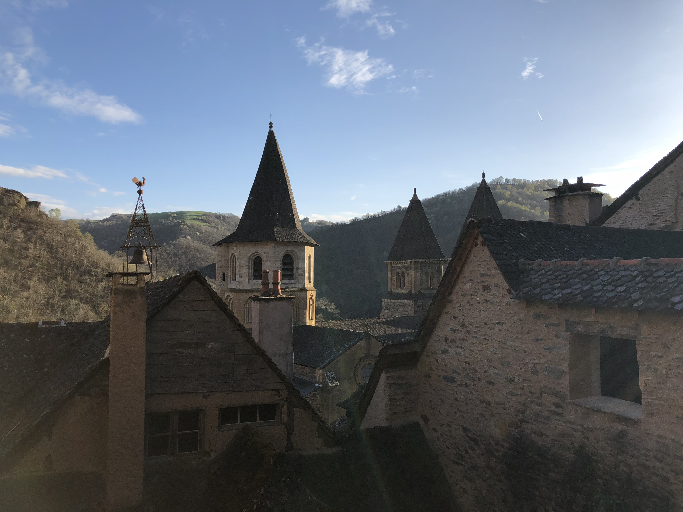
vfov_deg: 49.7
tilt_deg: +3.5
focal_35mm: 28
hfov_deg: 63.4
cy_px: 256
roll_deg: +0.9
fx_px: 552
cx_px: 342
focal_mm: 4
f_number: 1.8
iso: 20
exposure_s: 1/1600
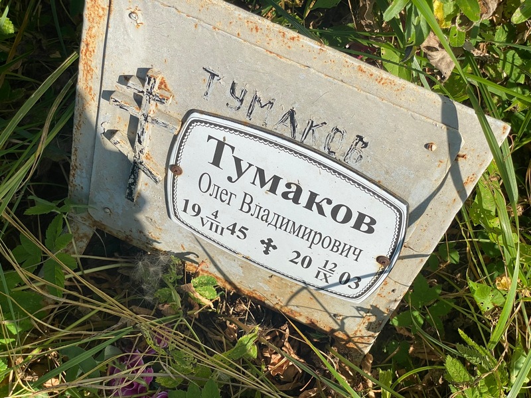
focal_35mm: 52
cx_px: 266
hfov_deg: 36.8
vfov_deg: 28.0
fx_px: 798
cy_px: 199
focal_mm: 6
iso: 20
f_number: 2
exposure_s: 1/1295
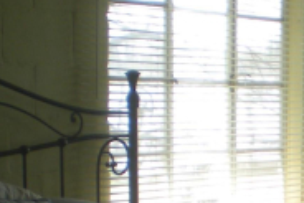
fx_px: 1208
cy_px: 343
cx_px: 452
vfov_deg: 9.2
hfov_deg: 13.5
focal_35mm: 143
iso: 69
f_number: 3.1
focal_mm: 6.3
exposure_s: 1/55.8
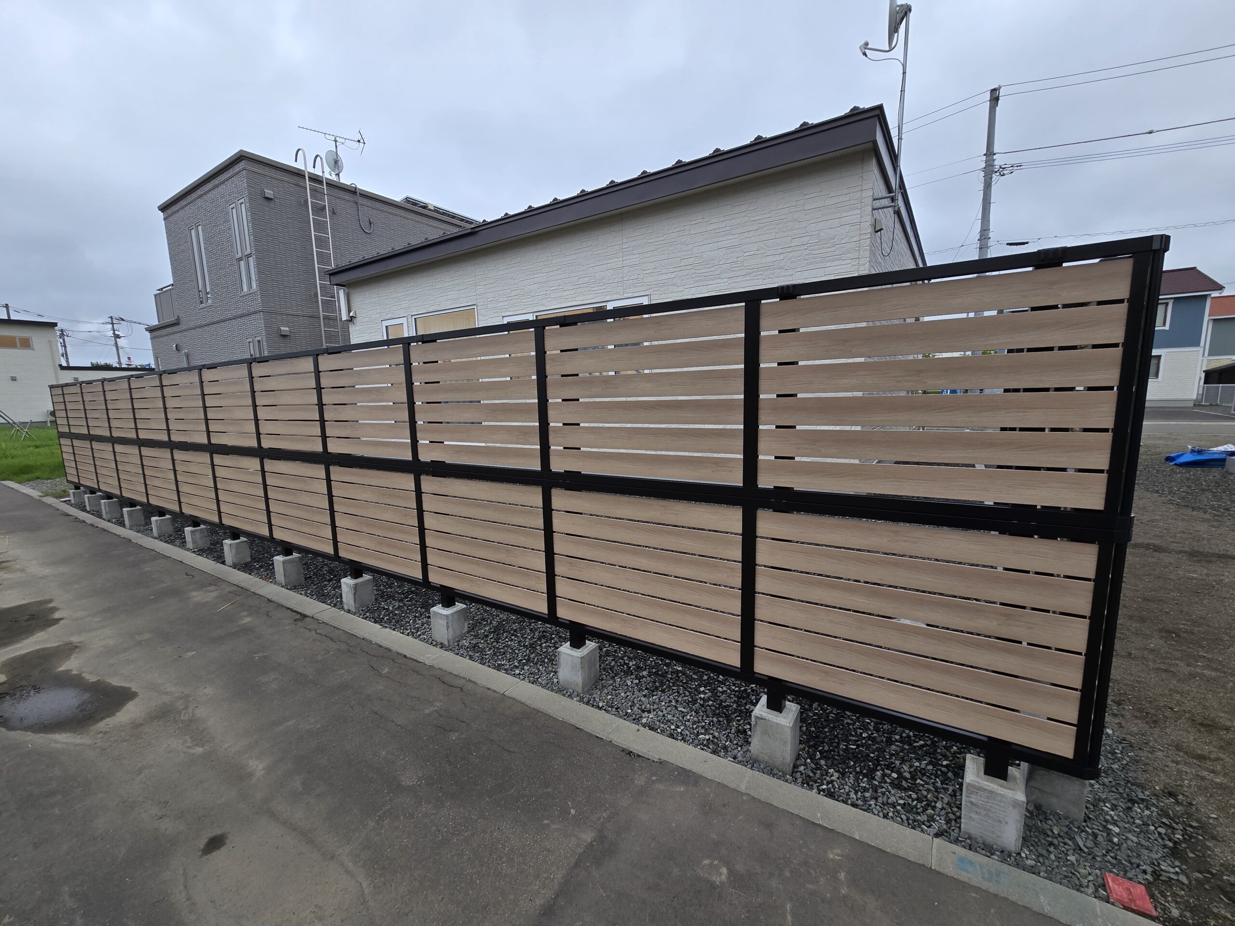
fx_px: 464
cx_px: 618
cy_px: 463
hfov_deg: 106.2
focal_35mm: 13
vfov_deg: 89.9
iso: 50
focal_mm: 2.2
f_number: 2.2
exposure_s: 1/1497
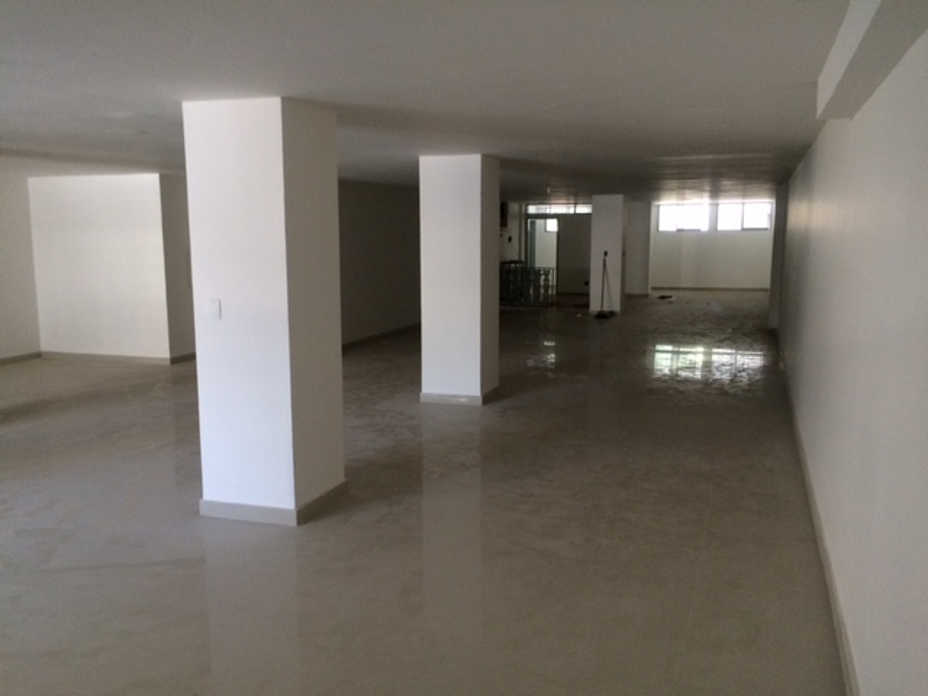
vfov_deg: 48.2
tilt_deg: -10.3
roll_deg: +1.5
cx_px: 464
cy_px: 348
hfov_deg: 61.7
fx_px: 777
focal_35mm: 29
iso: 160
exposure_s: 1/30
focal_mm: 4.15
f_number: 2.2
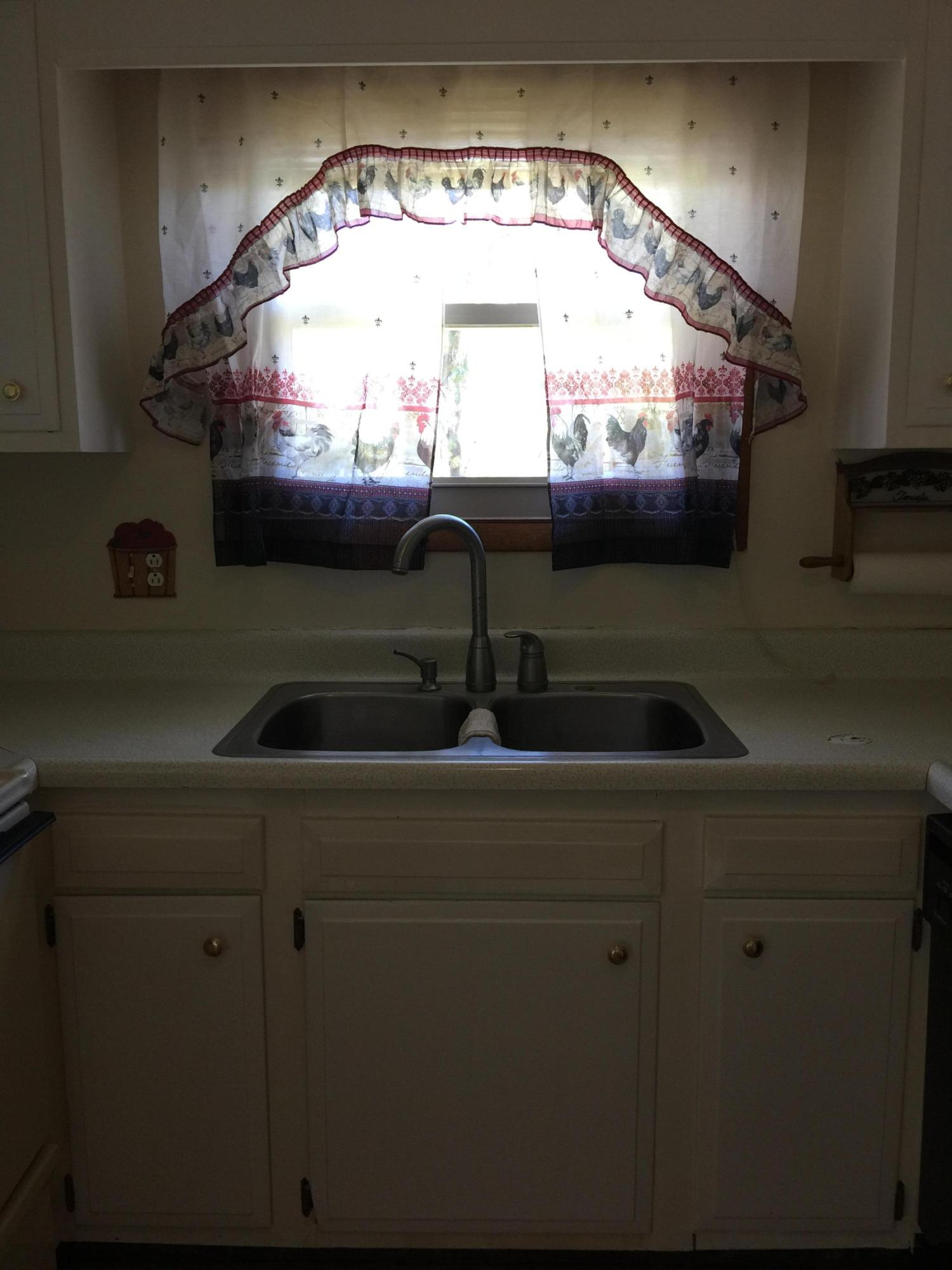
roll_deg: +0.5
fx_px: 1063
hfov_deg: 48.2
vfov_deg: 61.7
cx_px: 476
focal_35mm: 29
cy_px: 635
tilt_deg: -7.9
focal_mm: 4.15
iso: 40
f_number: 2.2
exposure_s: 1/30
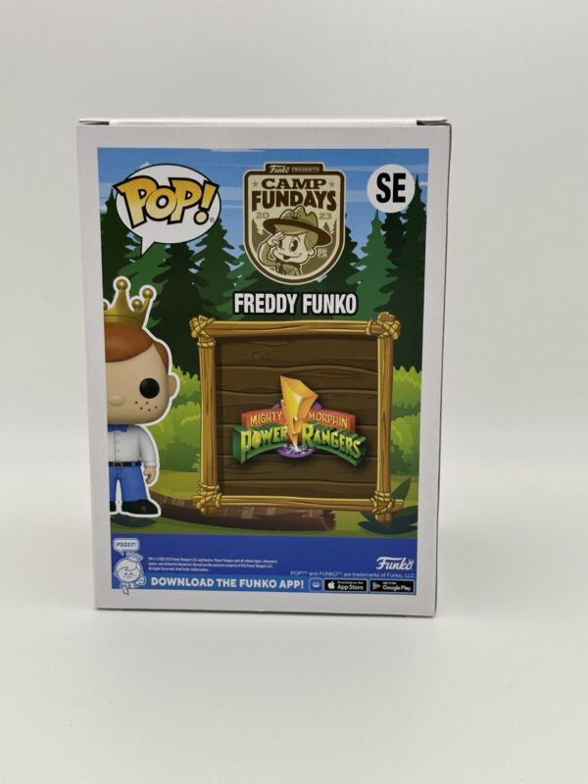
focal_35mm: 48
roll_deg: -0.4
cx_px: 294
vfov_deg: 39.7
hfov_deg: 30.3
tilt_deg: -13.1
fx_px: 1087
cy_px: 392
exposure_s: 1/1695
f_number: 1.78
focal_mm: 6.86
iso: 64
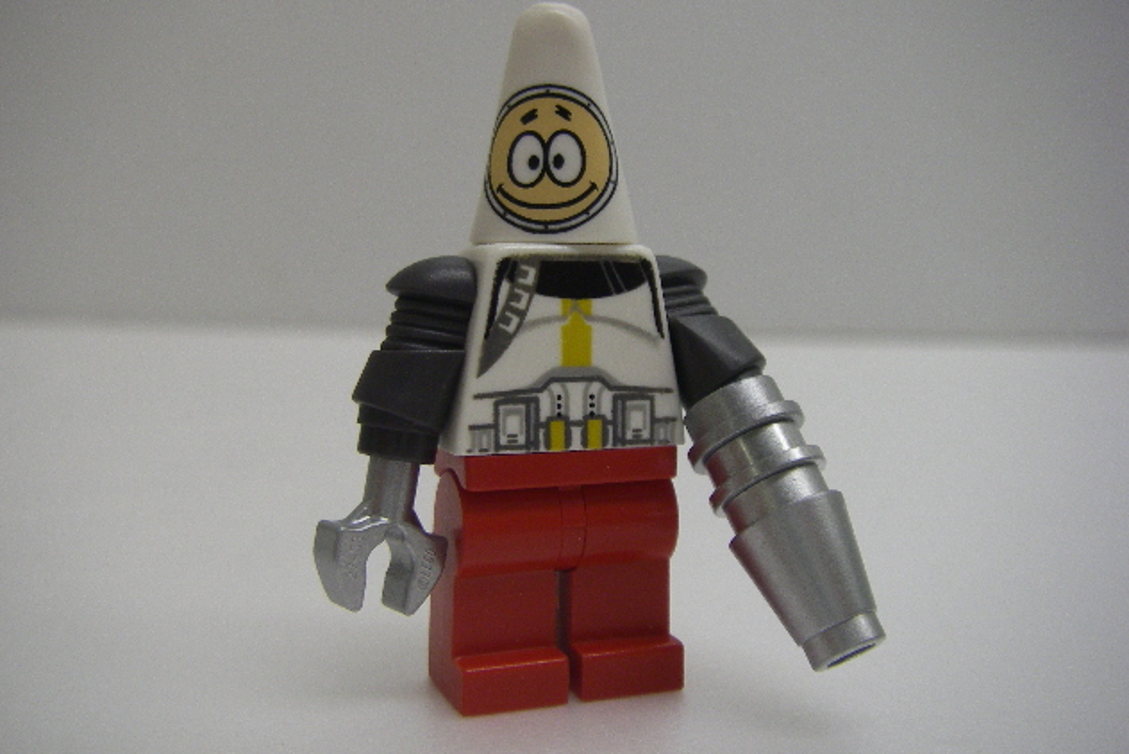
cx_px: 559
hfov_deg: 48.4
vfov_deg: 33.4
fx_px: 1255
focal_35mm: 40
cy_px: 338
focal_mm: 6.3
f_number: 3.3
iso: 160
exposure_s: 1/40
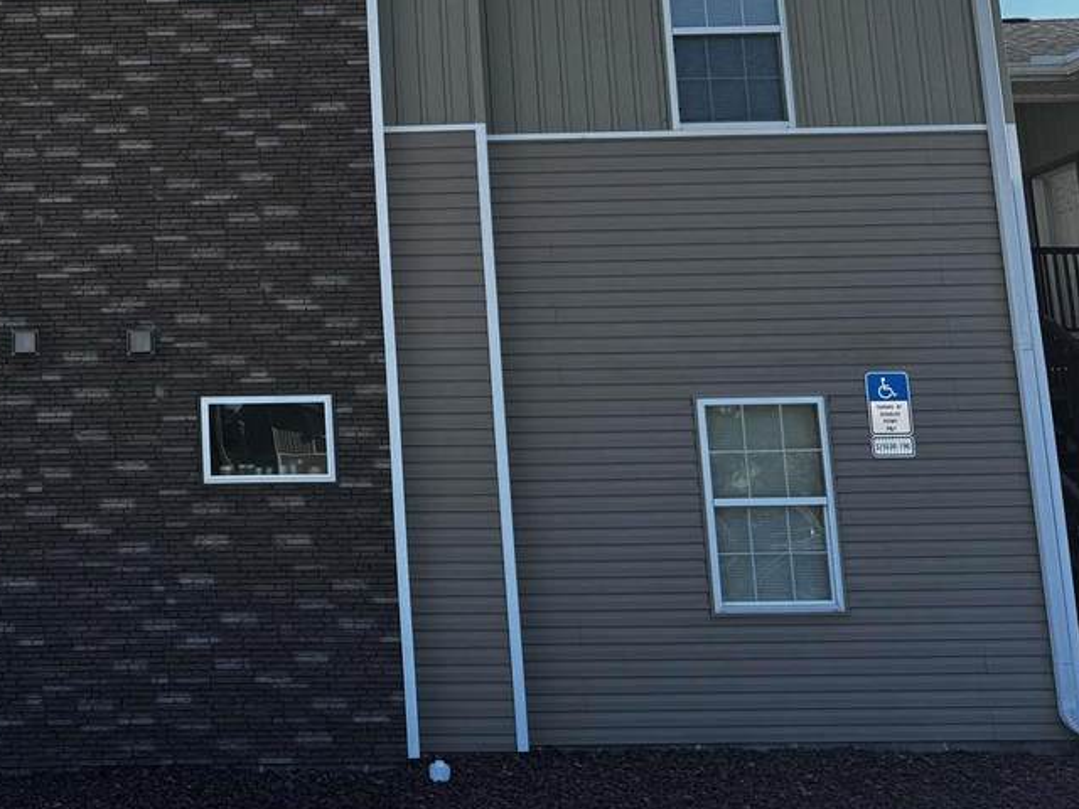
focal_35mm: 48
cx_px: 83
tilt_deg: +11.4
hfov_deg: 36.8
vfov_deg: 30.0
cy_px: 256
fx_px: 1496
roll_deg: -1.0
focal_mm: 6.76
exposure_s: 1/1395
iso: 80
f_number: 1.78
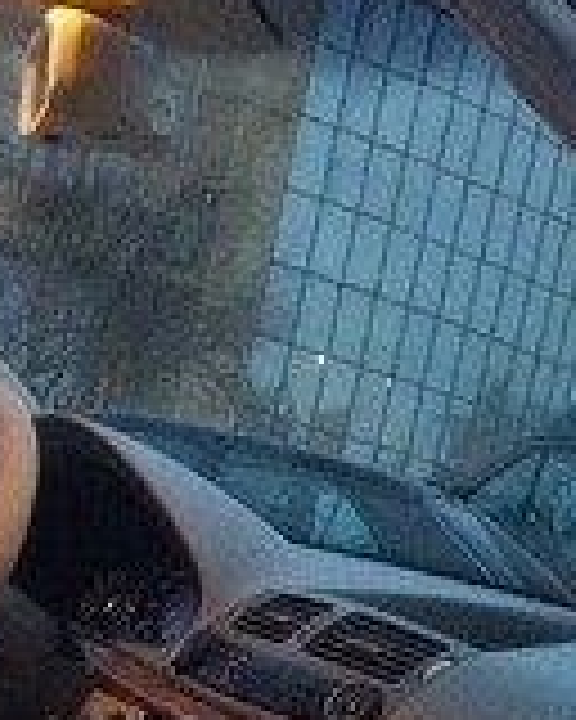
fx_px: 2493
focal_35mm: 117
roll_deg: -16.0
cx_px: 842
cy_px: 1064
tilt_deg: -8.6
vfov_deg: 15.3
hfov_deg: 12.6
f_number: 2.2
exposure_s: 1/33
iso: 250
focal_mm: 4.15
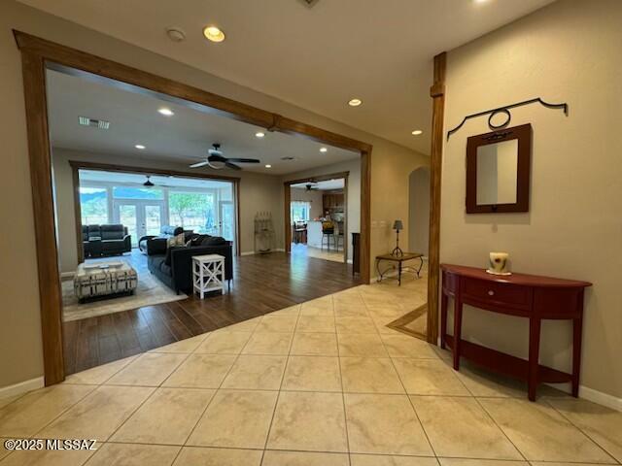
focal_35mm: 14
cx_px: 311
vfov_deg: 85.7
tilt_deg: -4.2
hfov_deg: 102.1
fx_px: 252
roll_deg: +0.4
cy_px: 233
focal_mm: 2.22
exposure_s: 1/60
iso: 250
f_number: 2.2
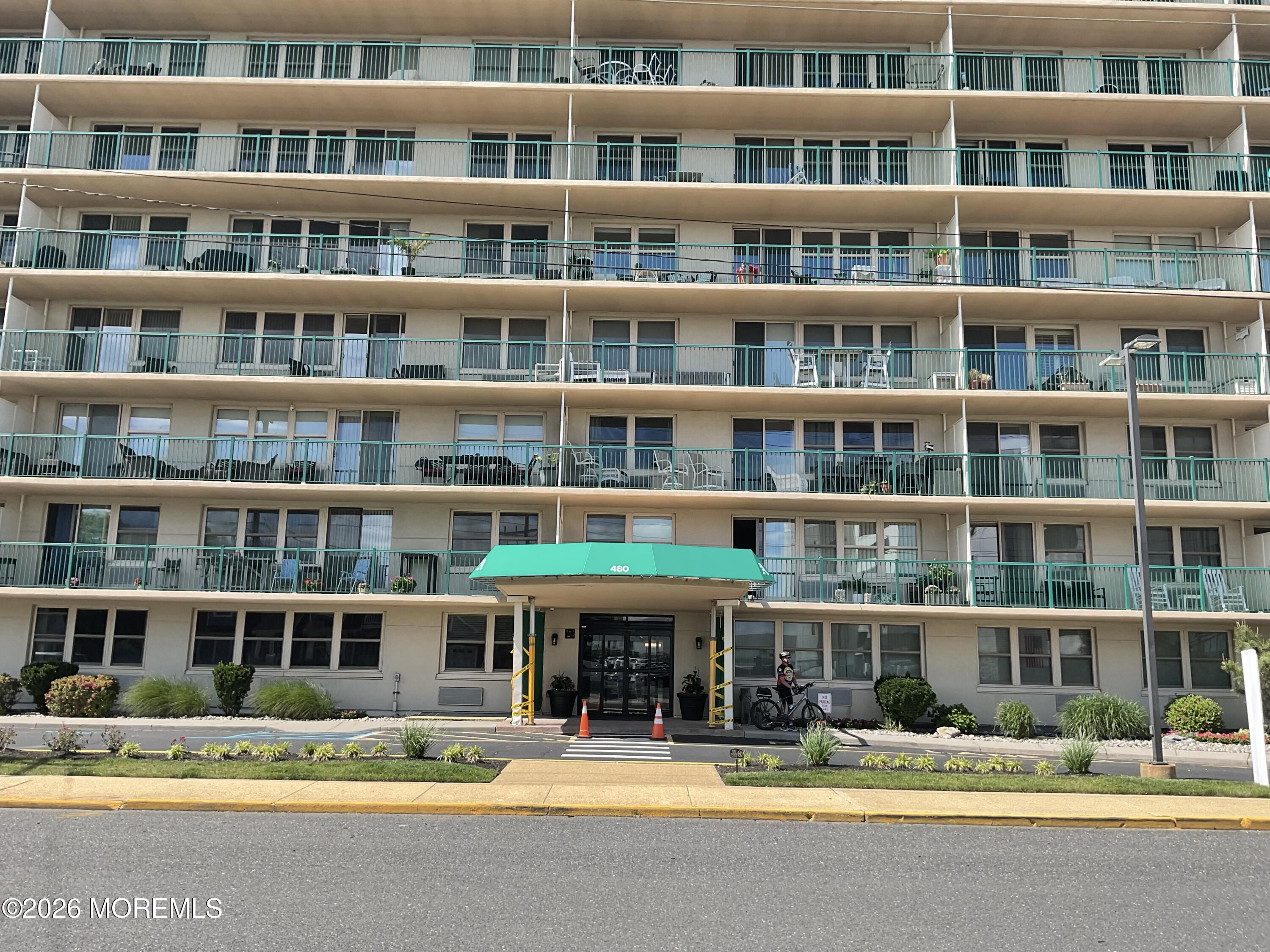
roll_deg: -1.1
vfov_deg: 48.2
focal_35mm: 29
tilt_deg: +13.0
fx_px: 1064
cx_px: 635
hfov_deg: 61.7
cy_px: 476
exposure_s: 1/1015
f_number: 1.8
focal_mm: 3
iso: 16
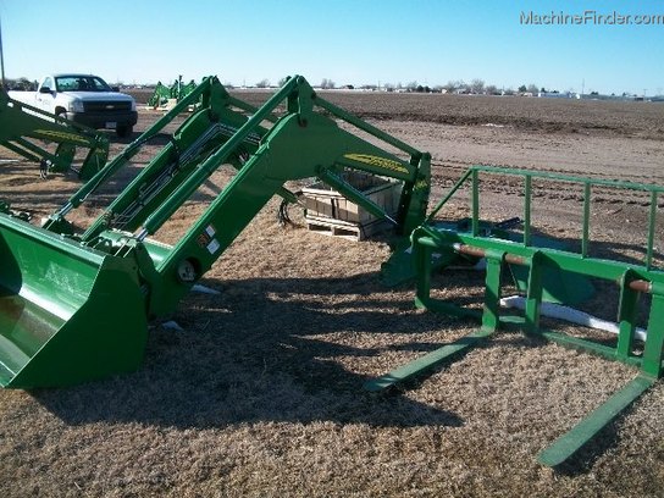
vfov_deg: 44.2
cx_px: 332
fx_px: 614
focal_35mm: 32
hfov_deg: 56.8
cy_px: 249
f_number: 5.5
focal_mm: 5.7
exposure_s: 1/250
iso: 80
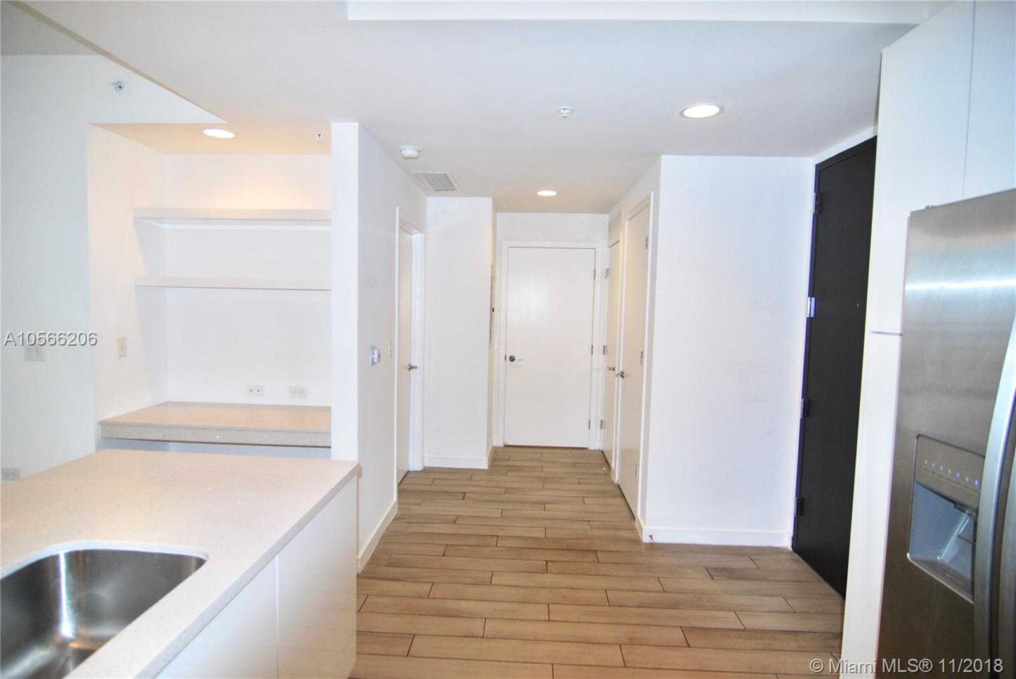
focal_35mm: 18
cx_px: 508
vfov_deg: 67.5
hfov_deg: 89.9
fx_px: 508
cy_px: 340
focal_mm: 12
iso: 200
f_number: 4
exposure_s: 1/60
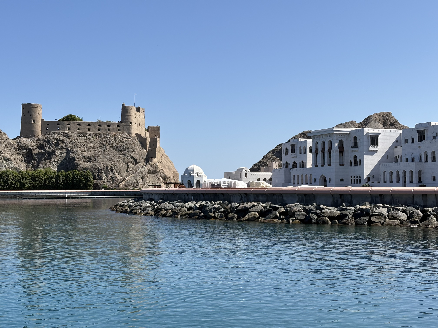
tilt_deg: +2.5
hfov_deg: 36.8
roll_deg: +0.5
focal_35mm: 52
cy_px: 164
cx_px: 219
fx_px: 658
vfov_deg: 28.0
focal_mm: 5.96
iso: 40
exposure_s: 1/3831
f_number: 1.6
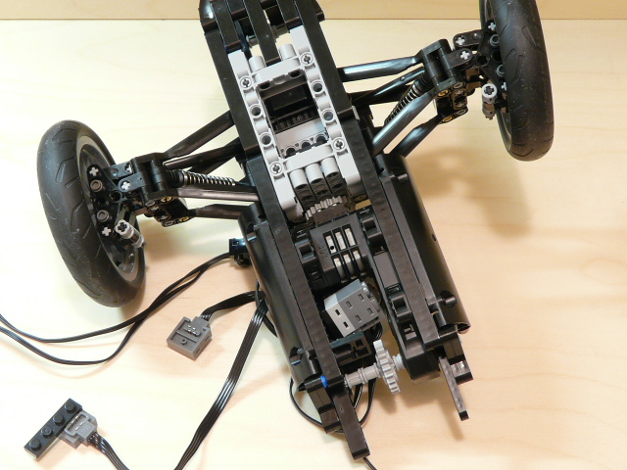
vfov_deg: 20.4
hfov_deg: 27.0
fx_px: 1304
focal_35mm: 72
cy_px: 235
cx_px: 314
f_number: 3.2
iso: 100
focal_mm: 7.4
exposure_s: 1/2
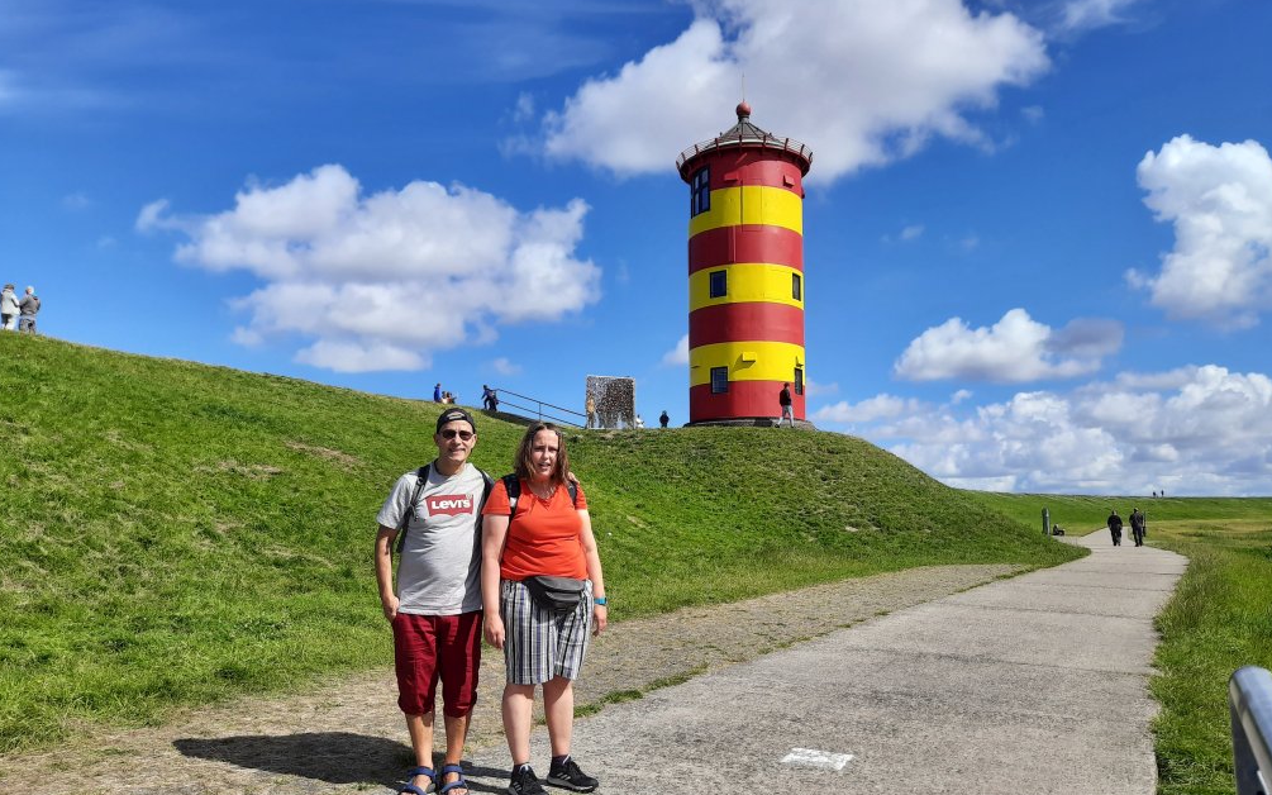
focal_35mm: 27
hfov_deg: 68.4
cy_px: 442
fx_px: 936
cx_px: 635
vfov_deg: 45.9
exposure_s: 1/1066
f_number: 2
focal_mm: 4.6
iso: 100
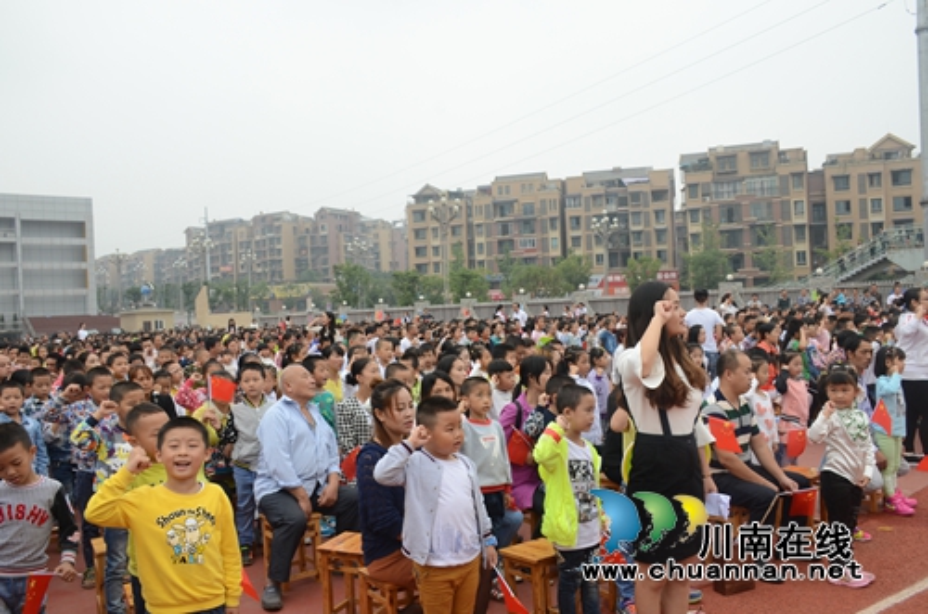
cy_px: 307
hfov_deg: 62.0
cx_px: 464
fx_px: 772
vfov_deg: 43.4
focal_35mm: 30
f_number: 8
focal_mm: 20
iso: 500
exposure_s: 1/250
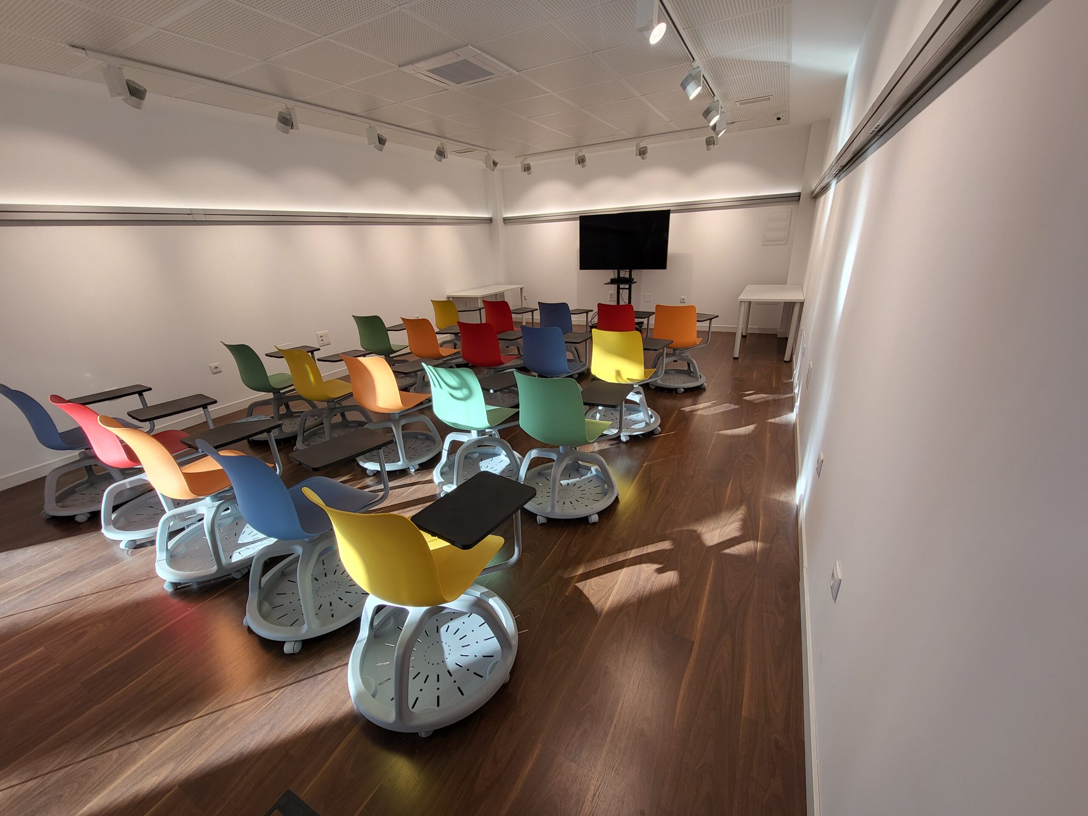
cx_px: 544
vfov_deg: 89.9
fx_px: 409
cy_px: 408
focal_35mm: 13
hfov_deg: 106.2
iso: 50
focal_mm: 1.74
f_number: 2.2
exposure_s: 1/100
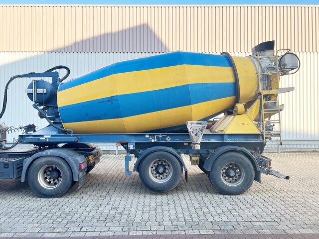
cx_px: 160
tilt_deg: +1.1
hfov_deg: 67.3
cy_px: 120
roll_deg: -0.2
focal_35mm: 26
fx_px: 240
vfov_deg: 53.1
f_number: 1.5
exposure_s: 1/448
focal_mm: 5.7
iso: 50
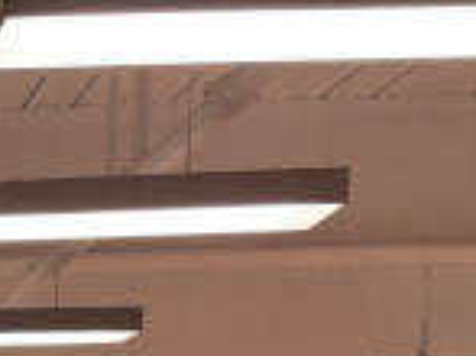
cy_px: 702
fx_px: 1456
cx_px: -457
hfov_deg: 15.2
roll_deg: +0.3
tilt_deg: -5.1
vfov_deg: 12.4
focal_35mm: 106
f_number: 1.6
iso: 160
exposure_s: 1/50
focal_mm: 5.96
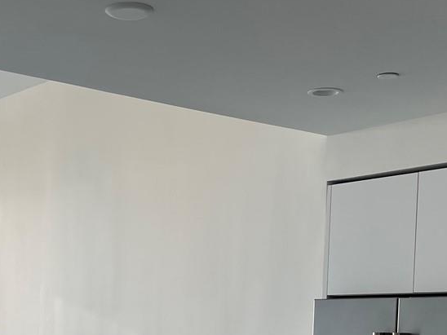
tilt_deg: -3.1
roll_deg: -1.4
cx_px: 99
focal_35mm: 73
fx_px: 943
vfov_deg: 19.2
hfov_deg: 26.3
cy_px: 379
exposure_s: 1/121
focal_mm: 5.1
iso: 50
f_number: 1.6
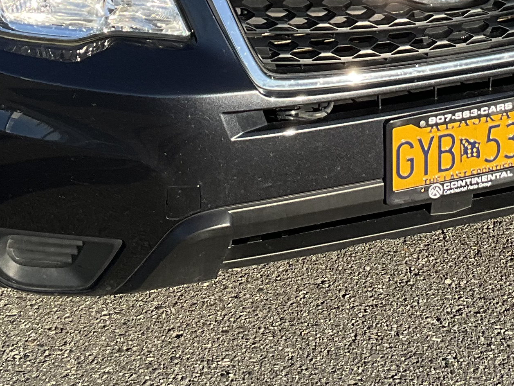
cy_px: -111
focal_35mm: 93
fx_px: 1381
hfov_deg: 20.9
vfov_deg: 15.2
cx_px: 376
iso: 25
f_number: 1.8
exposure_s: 1/997
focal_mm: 3
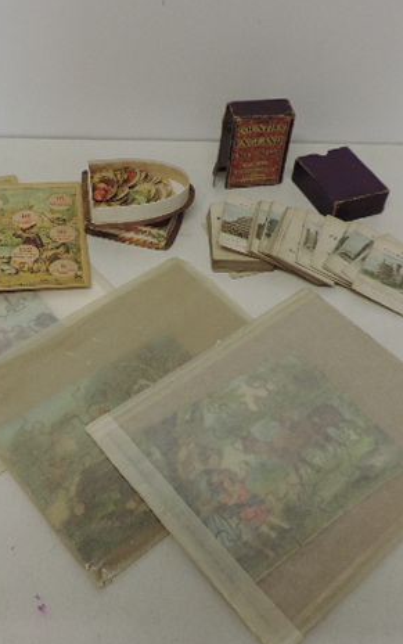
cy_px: 327
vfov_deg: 55.3
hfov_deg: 36.0
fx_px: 614
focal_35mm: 35
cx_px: 140
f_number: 3
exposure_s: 1/30
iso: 250
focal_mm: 4.3
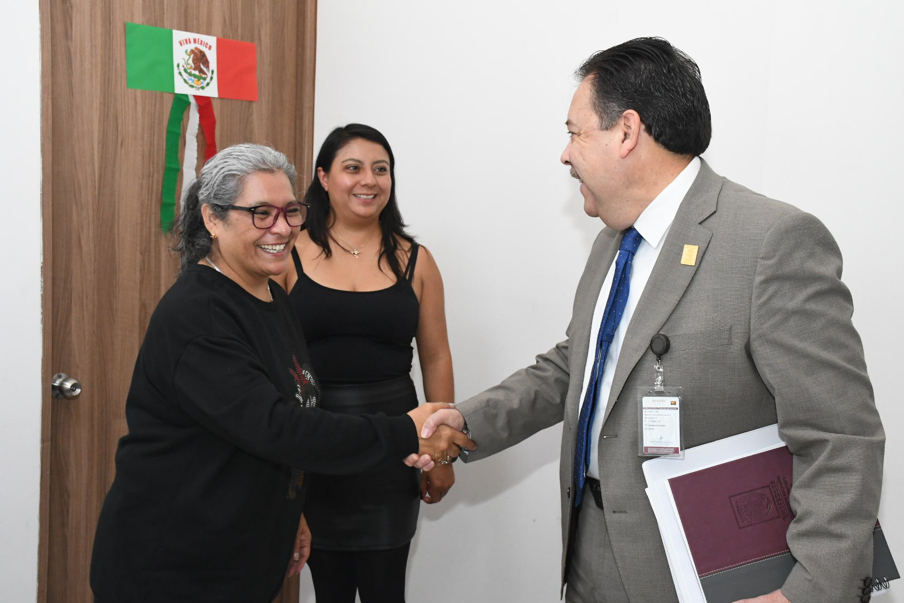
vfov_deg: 33.4
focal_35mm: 40
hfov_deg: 48.5
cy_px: 302
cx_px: 452
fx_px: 1004
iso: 3200
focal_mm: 27
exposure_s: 1/125
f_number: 7.1
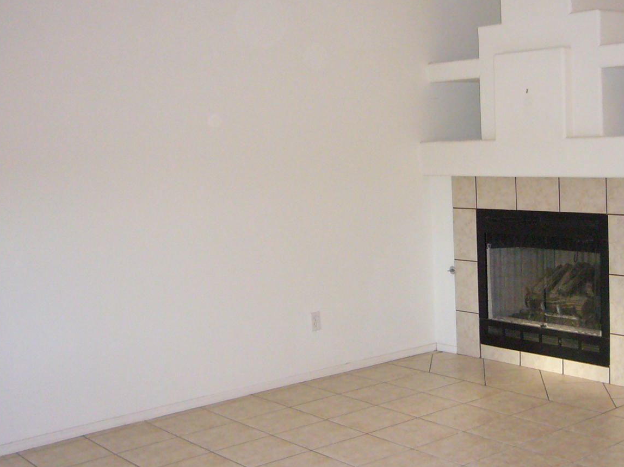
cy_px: 242
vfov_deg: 29.1
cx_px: 436
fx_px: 901
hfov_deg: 37.6
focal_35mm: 50
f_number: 2.8
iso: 200
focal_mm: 4.6
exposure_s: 1/30
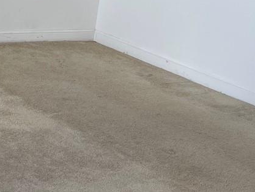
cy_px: -81
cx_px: -6
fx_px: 707
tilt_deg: -4.1
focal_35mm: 96
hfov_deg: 19.8
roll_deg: -7.9
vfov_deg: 14.5
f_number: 1.6
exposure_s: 1/144
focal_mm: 5.1
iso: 32
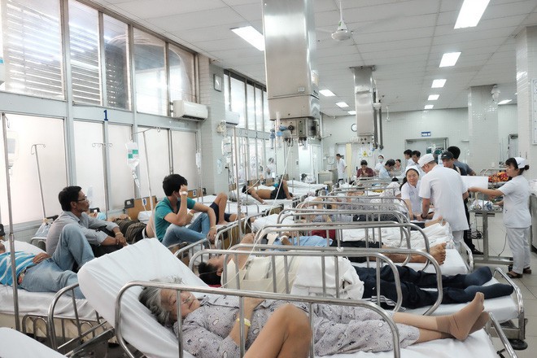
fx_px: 418
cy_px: 179
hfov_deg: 65.5
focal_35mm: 28
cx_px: 268
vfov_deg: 46.4
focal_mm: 18.5
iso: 6400
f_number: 5.6
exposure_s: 1/125
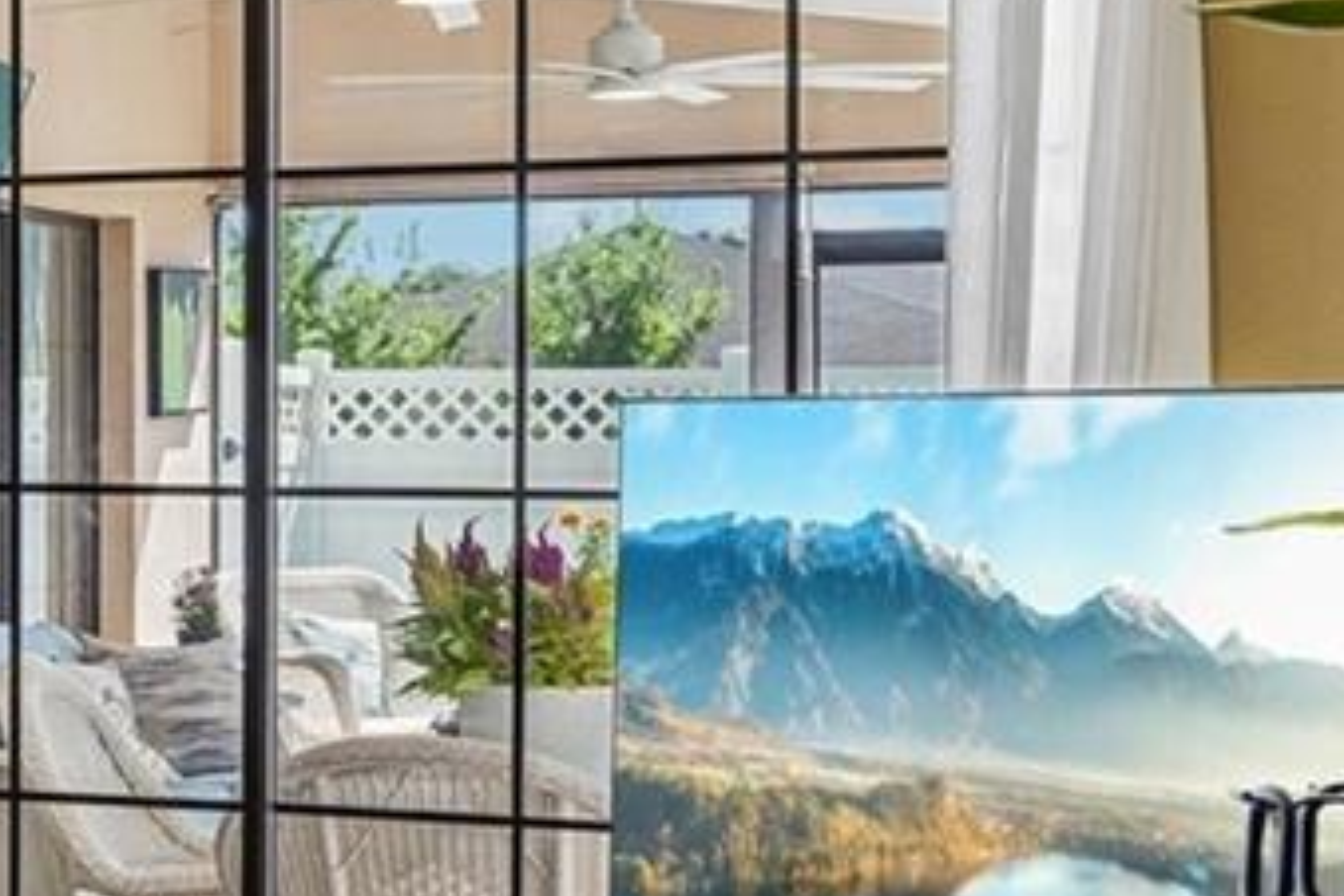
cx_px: -1181
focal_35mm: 99
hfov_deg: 16.6
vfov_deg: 13.8
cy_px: 373
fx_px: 3696
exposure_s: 1/10
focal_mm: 21
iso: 400
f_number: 9
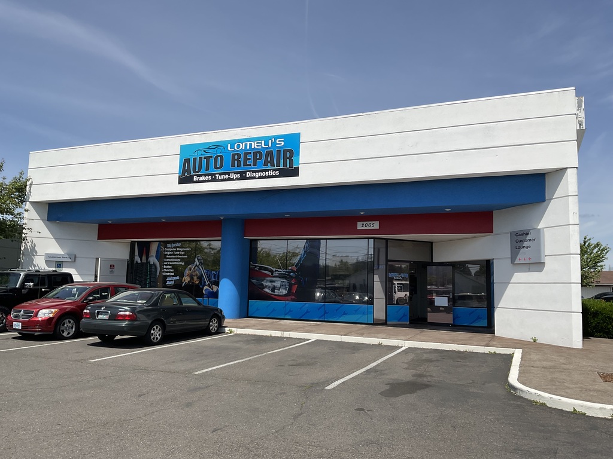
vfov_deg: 48.2
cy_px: 230
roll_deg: -1.6
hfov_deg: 61.7
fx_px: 514
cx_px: 306
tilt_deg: +6.2
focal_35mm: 29
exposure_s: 1/2959
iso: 20
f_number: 1.8
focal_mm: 3
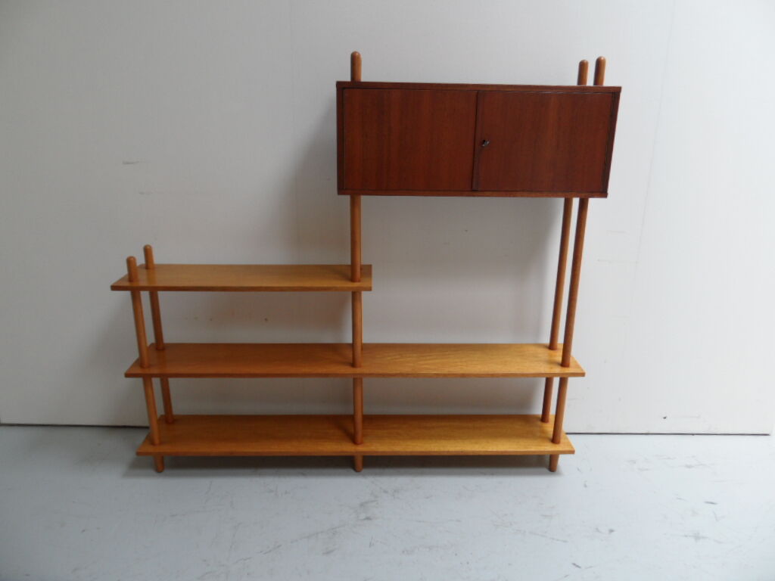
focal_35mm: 24
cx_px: 388
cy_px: 290
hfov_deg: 71.6
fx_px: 537
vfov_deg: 56.8
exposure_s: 1/45
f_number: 3.2
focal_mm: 3.9
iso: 100
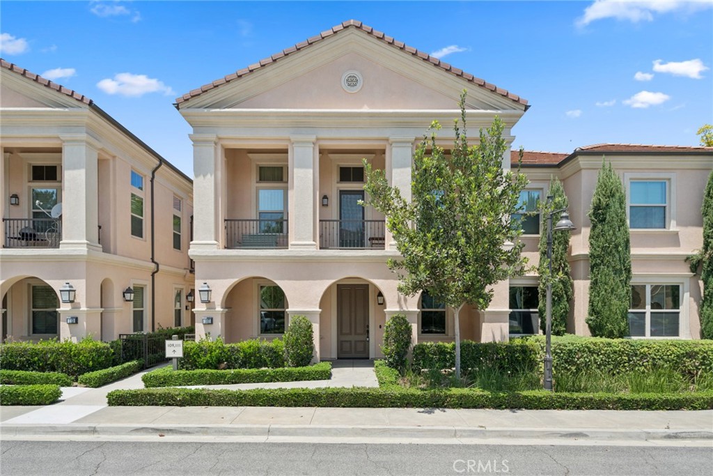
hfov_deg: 86.9
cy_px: 238
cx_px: 356
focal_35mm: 19
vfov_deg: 64.6
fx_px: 376
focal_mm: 19
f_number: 8
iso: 400
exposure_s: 1/640
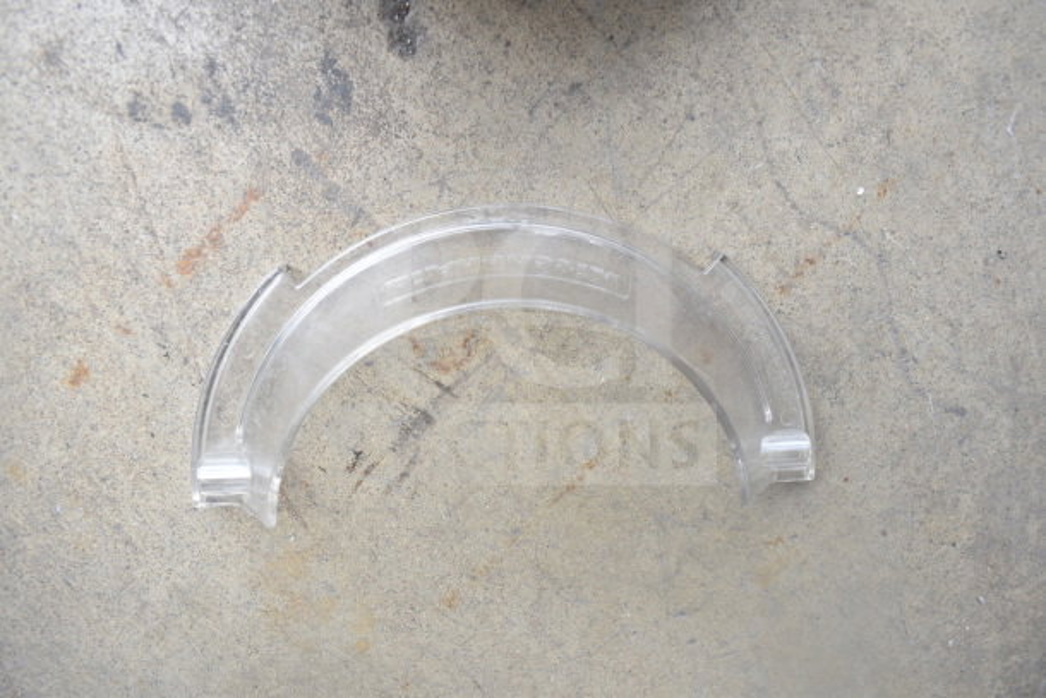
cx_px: 523
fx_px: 785
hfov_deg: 67.4
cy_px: 349
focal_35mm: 27
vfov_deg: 48.0
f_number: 4
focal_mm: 18
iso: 200
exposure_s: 1/60
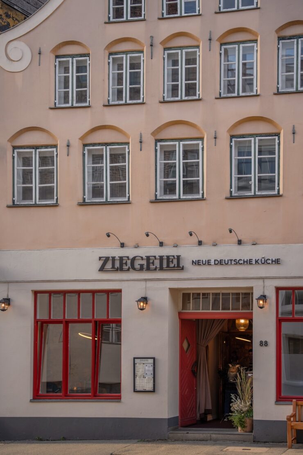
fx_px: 650
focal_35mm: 52
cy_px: 228
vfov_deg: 38.5
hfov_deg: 26.2
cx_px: 152
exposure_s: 1/200
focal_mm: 51.5
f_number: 2.8
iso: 100
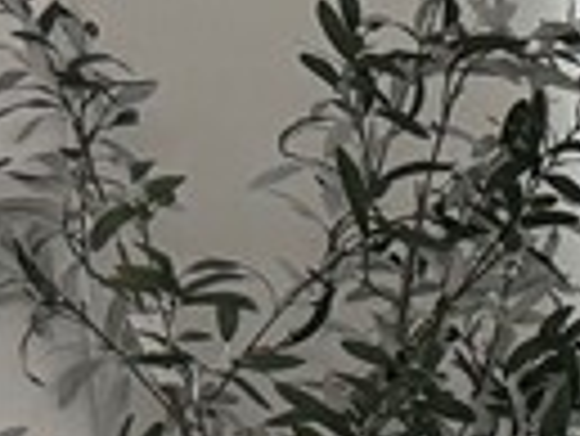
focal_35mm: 191
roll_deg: +1.3
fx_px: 3203
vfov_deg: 7.6
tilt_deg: -6.8
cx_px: 2284
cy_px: 787
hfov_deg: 7.5
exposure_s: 1/86
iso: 200
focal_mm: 6.76
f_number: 1.78
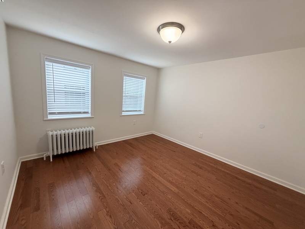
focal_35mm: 14
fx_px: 123
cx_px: 152
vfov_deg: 85.7
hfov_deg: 102.1
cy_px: 114
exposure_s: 1/120
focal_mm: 2.22
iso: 200
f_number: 2.2
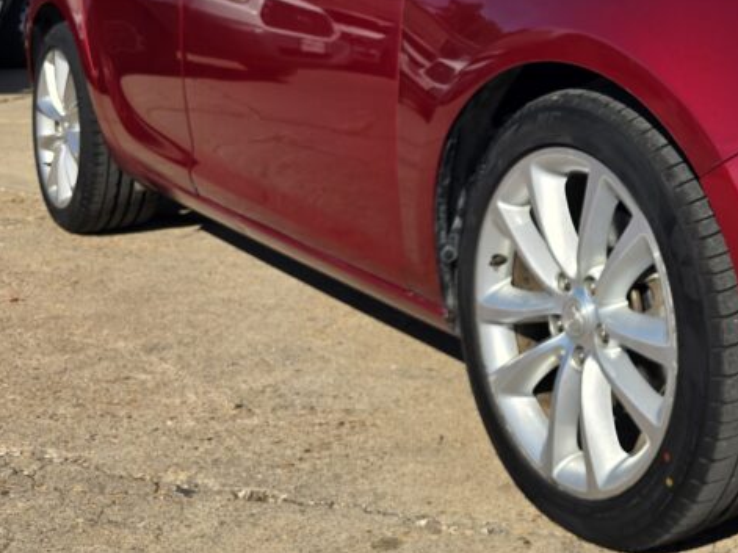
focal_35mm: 50
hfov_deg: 34.1
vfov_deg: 28.0
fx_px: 1066
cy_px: 58
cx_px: 774
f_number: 1.7
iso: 12
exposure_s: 1/1041
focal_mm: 6.3
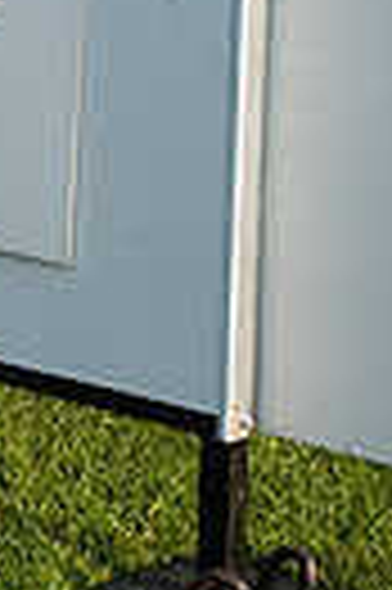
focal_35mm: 155
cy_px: -135
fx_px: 2538
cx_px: -888
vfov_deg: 12.9
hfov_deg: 7.5
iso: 400
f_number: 8
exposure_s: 1/400
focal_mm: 35
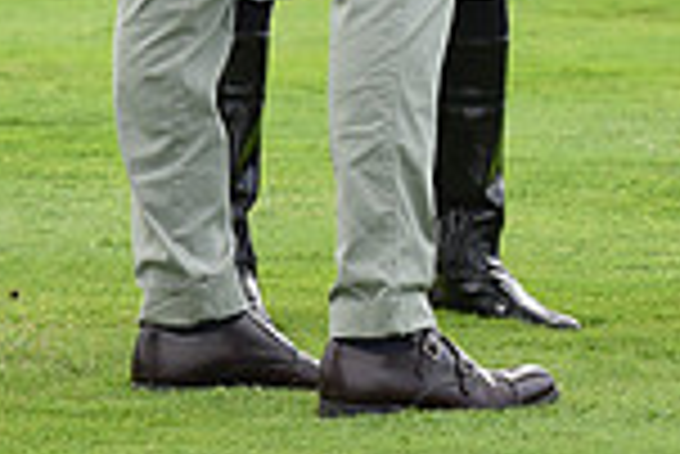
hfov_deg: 3.2
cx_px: 585
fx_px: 12308
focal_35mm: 651
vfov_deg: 2.1
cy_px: -389
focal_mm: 170
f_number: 5.6
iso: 800
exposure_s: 1/800
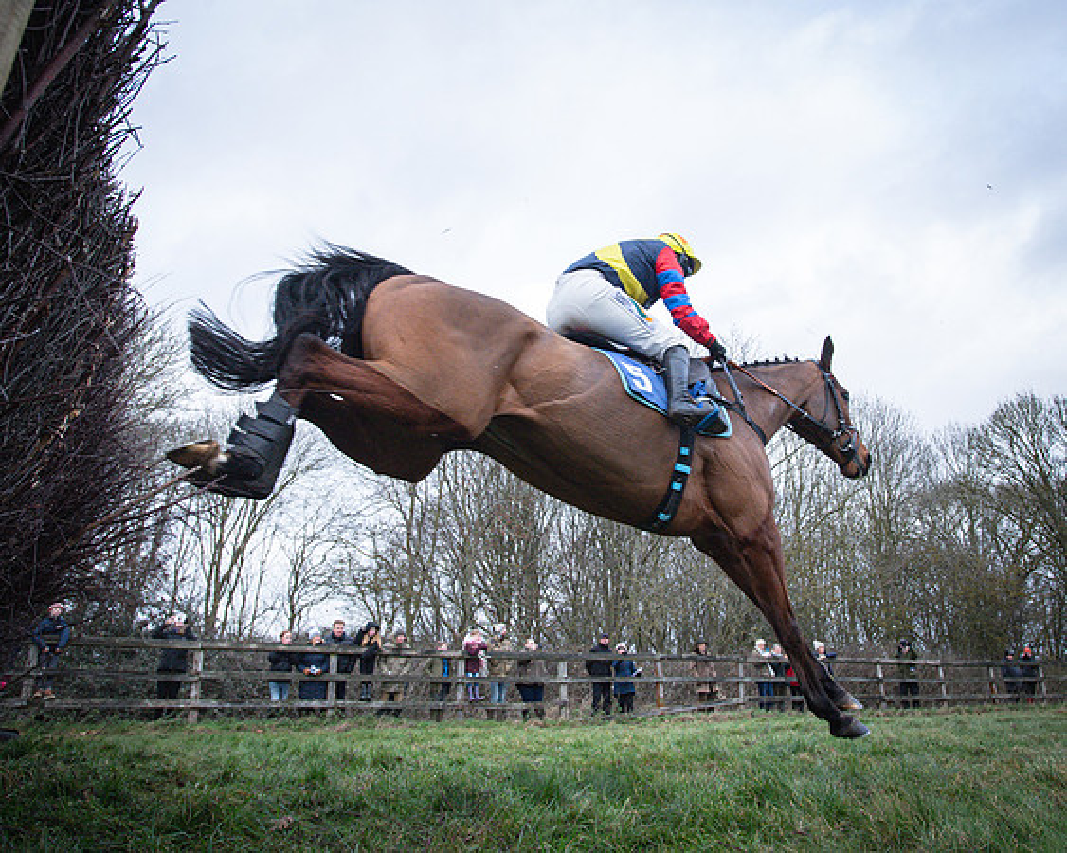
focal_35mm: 27
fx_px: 860
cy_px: 365
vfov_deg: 52.6
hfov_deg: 63.4
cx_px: 608
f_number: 7.1
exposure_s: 1/1000
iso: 2000
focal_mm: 19
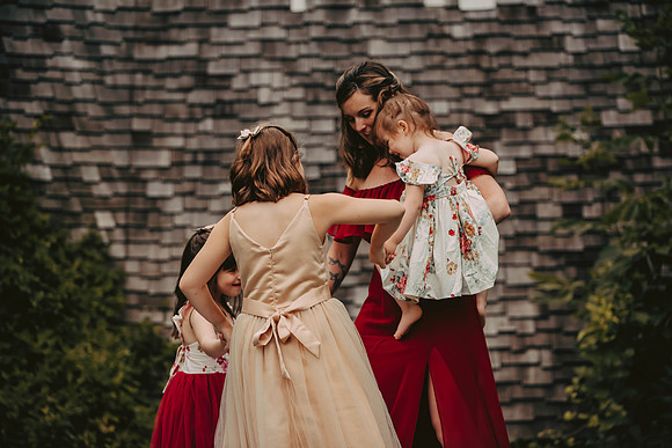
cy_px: 224
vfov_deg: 11.4
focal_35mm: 120
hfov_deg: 17.1
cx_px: 336
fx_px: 2240
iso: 640
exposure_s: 1/4000
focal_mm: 120
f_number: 2.8
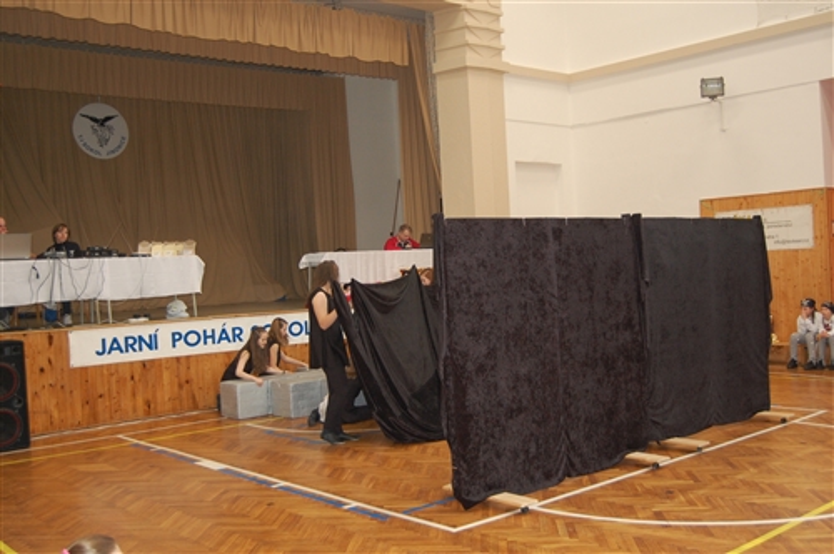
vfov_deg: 34.1
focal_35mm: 39
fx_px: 902
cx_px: 417
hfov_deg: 49.6
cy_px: 277
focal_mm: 26
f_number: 4
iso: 720
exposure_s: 1/60
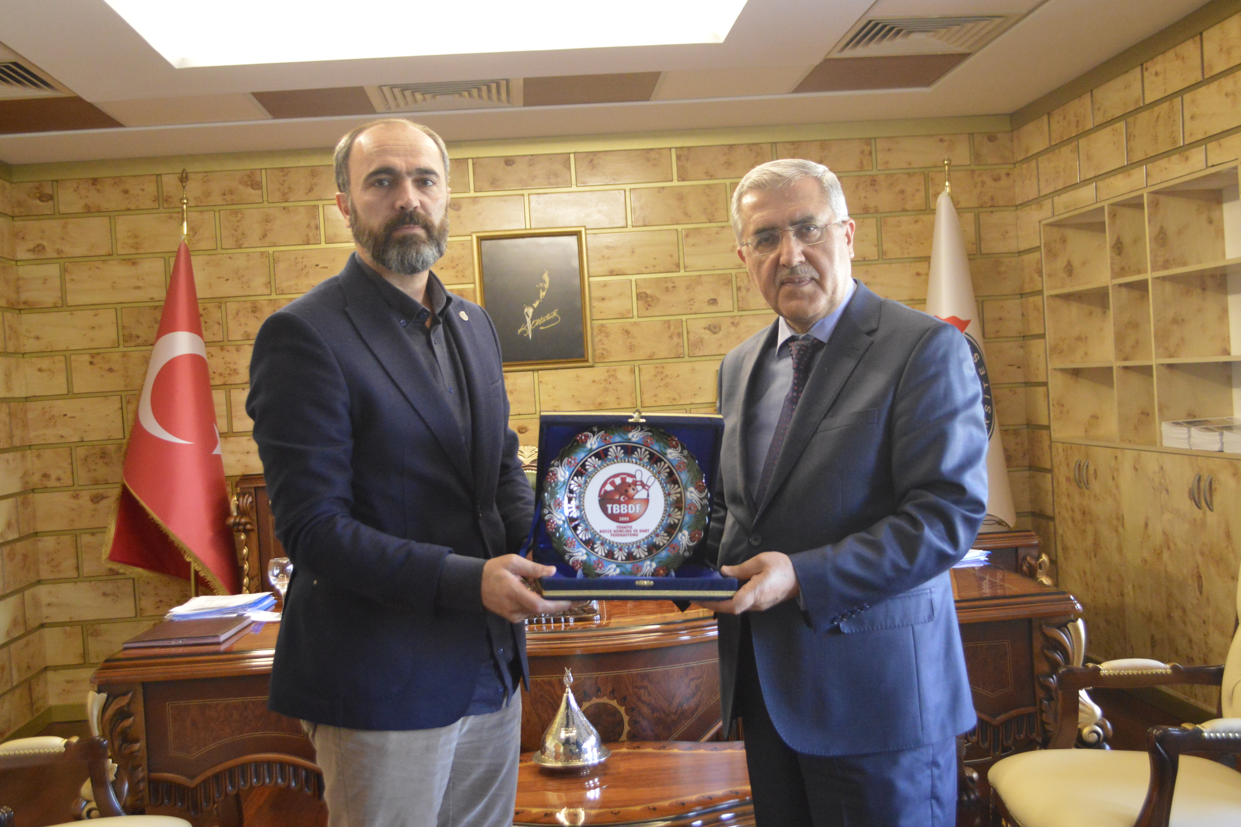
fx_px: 1379
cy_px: 411
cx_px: 621
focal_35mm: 40
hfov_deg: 48.5
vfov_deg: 33.4
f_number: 4.2
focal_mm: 26
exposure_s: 1/60
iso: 2800
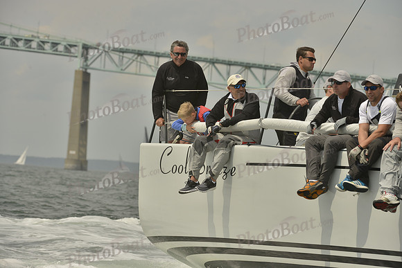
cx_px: 201
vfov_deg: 6.5
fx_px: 2345
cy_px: 134
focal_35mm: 210
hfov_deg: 9.8
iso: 280
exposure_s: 1/1250
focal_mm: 210
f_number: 9
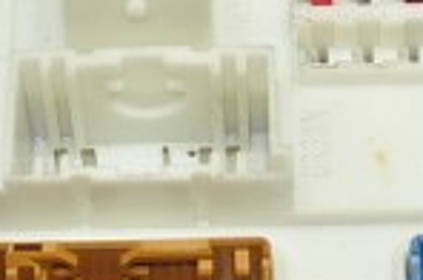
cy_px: 214
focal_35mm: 201
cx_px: 352
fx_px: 2357
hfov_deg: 10.2
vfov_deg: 6.8
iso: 200
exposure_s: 1/40
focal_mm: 22
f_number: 4.5
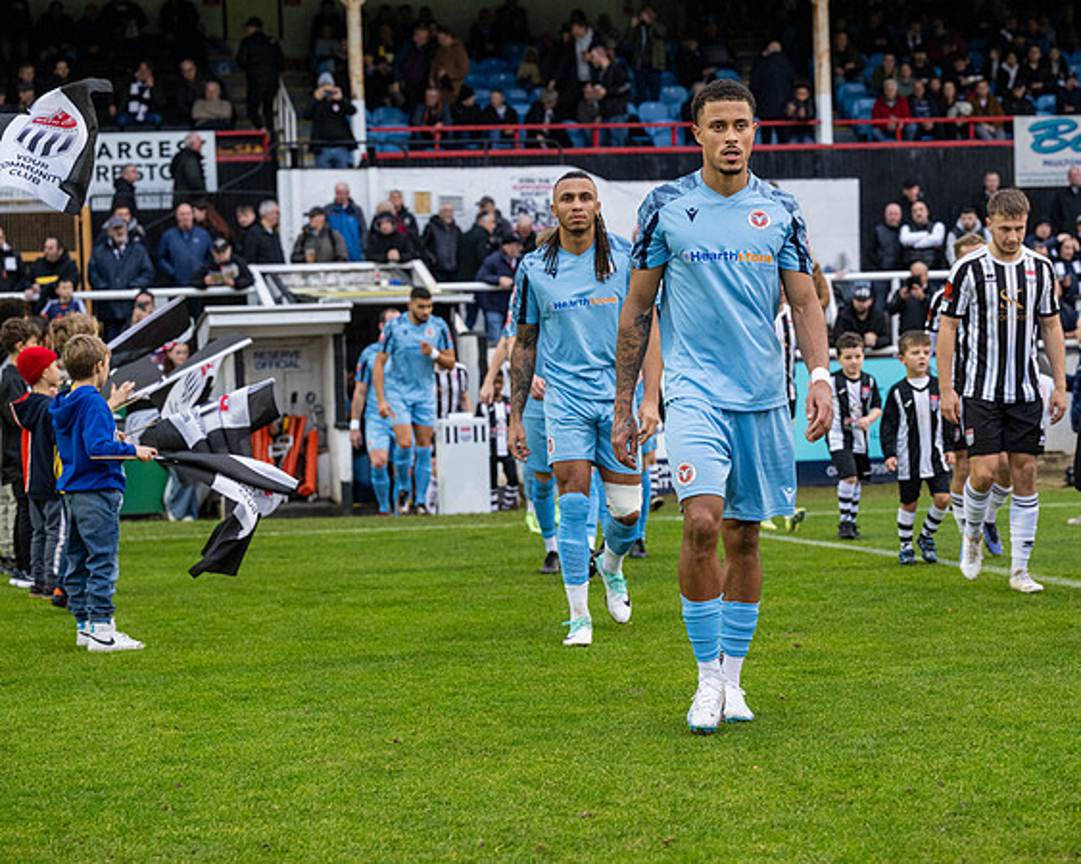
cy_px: 454
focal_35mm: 83
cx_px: 681
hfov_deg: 23.0
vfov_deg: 18.5
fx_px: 2650
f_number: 4
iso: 2000
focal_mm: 70
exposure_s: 1/400
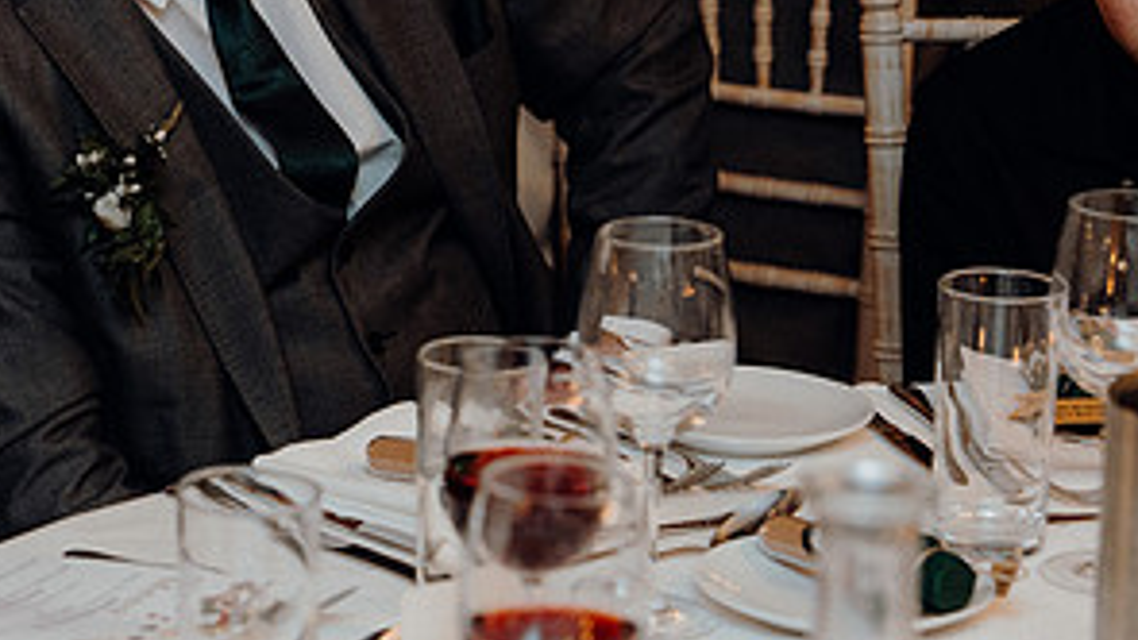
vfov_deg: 8.5
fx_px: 4285
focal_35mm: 142
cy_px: 29
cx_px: 162
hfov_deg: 15.0
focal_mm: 69
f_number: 3.5
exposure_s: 1/160
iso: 2500
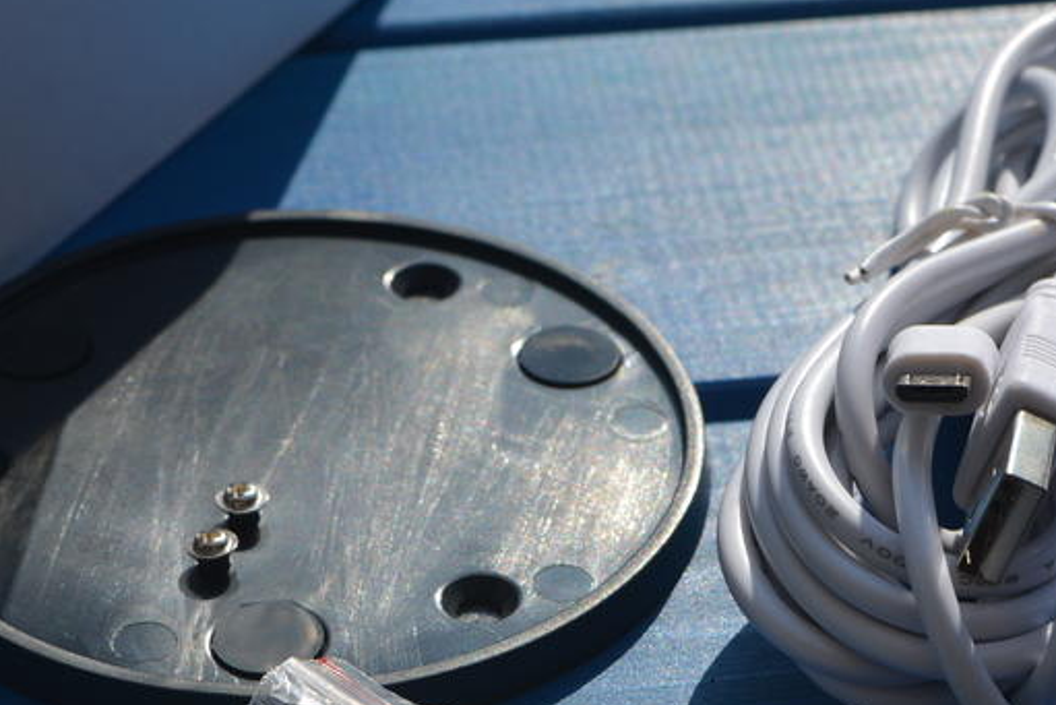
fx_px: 3961
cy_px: 611
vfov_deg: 10.1
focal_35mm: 135
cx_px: 798
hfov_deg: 15.1
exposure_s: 1/400
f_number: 10
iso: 100
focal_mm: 46
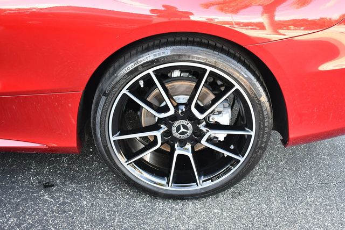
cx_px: 172
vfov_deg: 28.1
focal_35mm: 48
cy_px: 115
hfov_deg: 41.1
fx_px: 460
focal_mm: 24
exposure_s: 1/200
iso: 800
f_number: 3.8
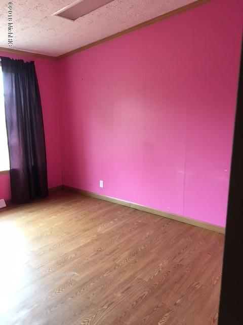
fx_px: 271
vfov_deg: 61.7
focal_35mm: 29
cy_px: 162
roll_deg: +0.1
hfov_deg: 48.2
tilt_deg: -10.5
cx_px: 122
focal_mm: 4.15
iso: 100
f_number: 2.2
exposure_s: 1/30
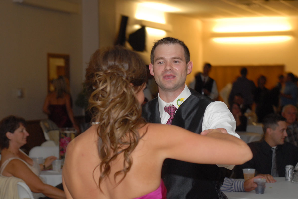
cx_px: 149
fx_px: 870
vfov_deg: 13.1
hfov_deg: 19.4
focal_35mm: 105
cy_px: 100
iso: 400
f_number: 4.5
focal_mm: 70
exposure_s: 1/25
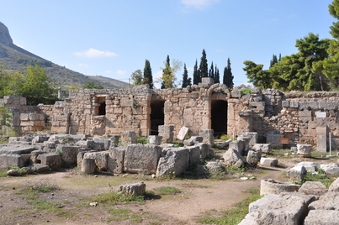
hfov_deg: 48.0
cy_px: 112
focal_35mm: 40
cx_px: 170
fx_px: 381
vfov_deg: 33.0
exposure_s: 1/400
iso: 200
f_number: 10
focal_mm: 27
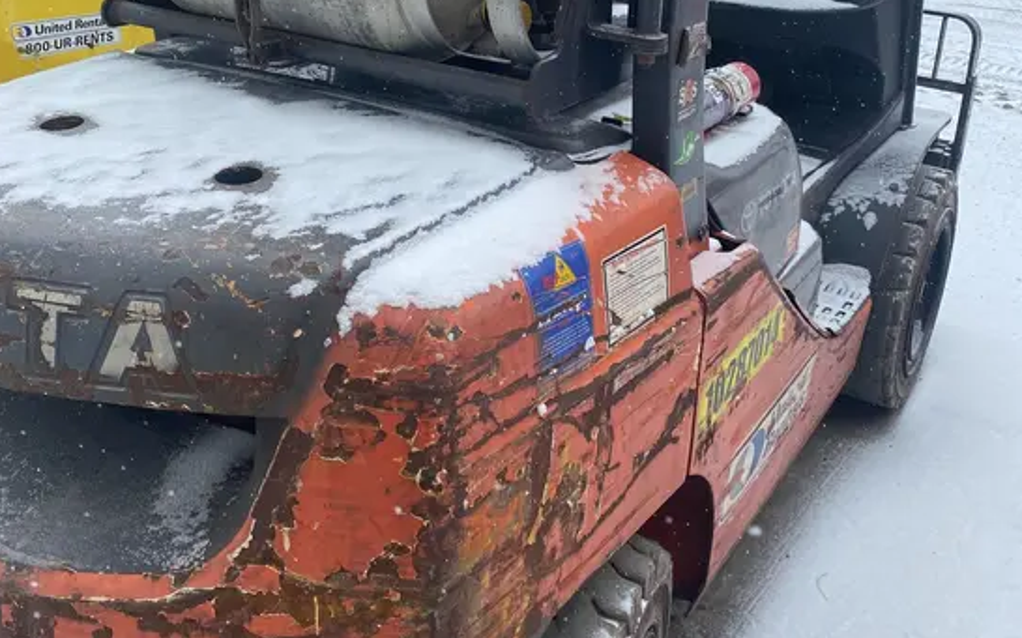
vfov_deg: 33.8
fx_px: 1030
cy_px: 173
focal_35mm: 37
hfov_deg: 52.8
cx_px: 509
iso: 32
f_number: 1.8
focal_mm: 4.25
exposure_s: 1/912
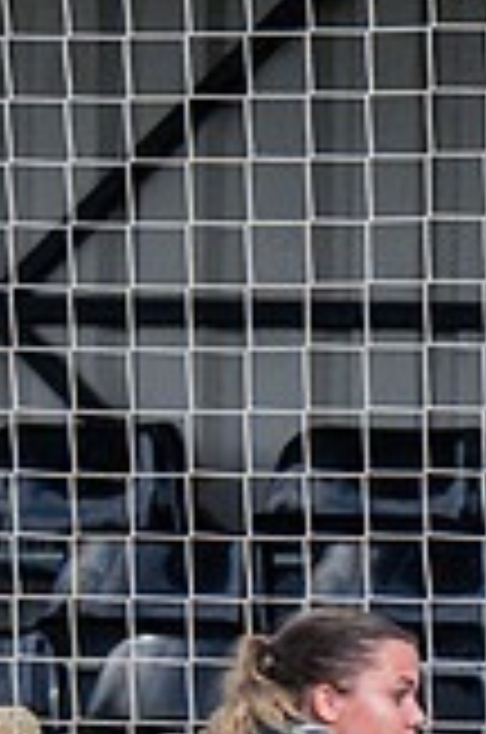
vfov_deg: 0.9
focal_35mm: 2420
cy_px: 874
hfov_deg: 0.6
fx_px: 49211
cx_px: 73
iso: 125
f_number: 2.8
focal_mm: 300
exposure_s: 1/2000
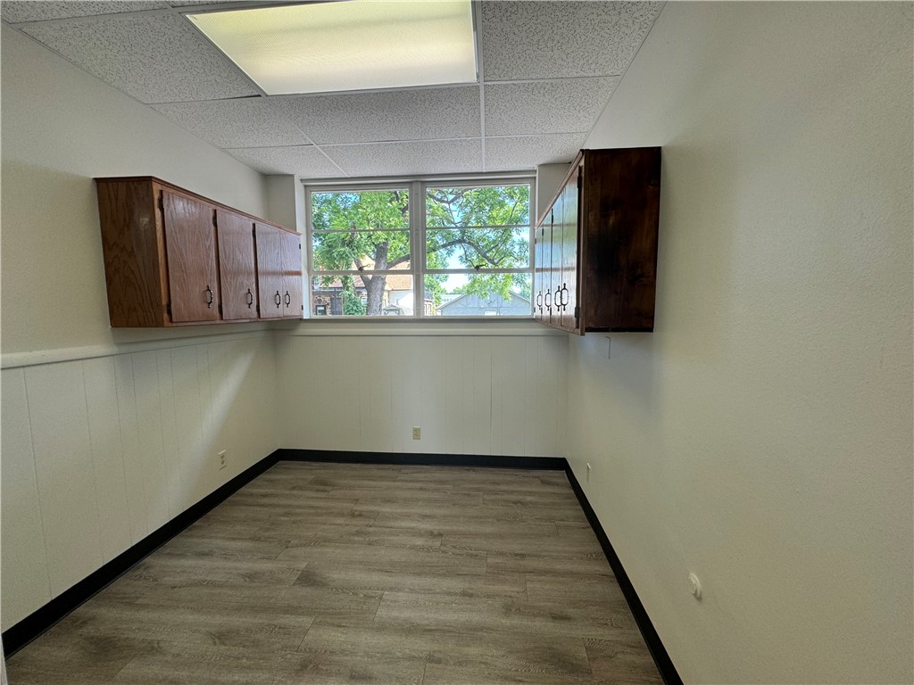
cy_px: 342
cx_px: 457
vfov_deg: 85.7
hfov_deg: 102.1
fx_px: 370
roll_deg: +0.6
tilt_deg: -5.5
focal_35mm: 14
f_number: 2.2
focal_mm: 2.22
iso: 64
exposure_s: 1/120
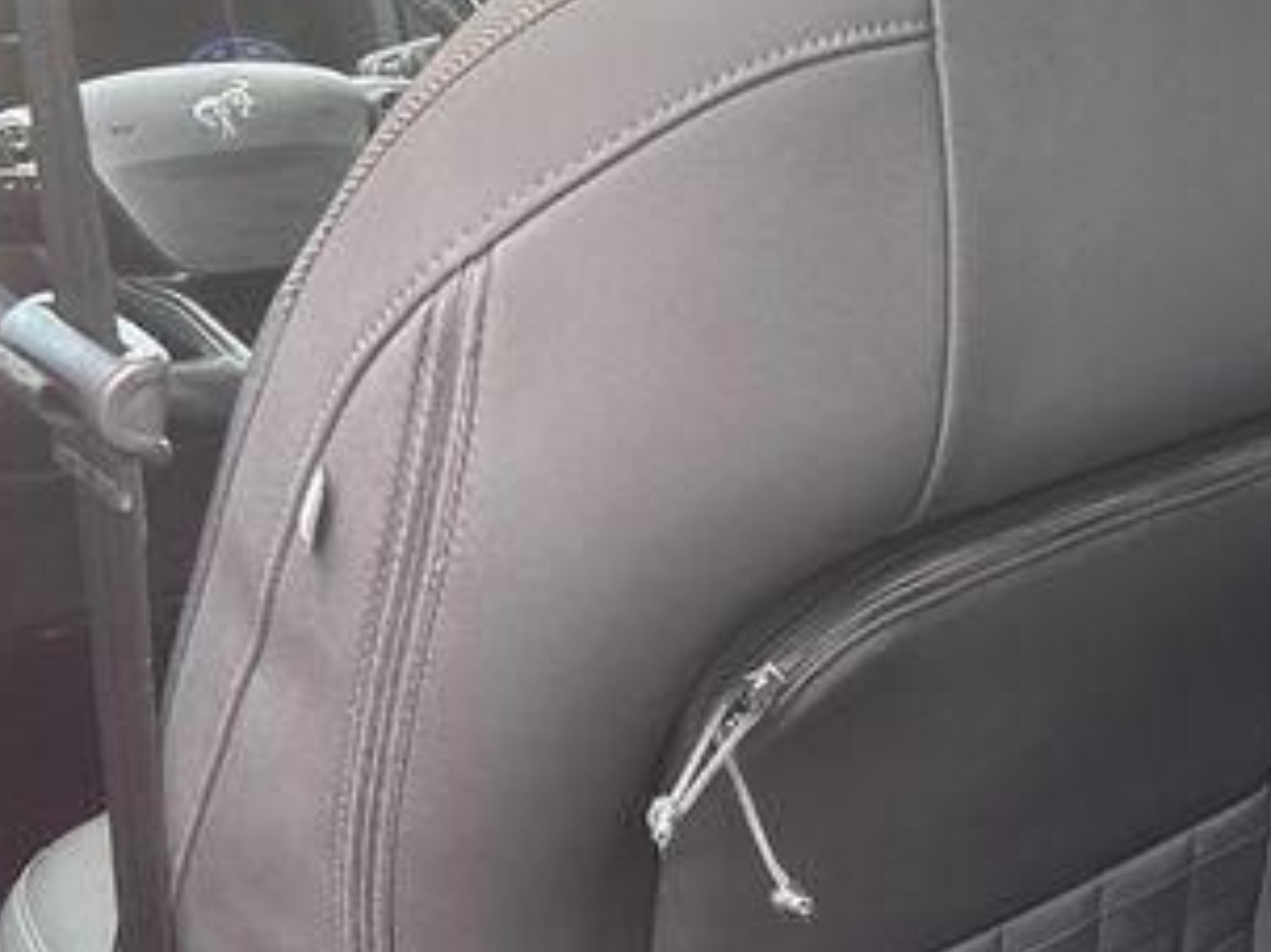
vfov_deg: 26.4
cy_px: 323
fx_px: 2019
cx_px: 1254
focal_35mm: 55
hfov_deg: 32.3
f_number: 1.6
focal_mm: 5.96
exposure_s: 1/131
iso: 64
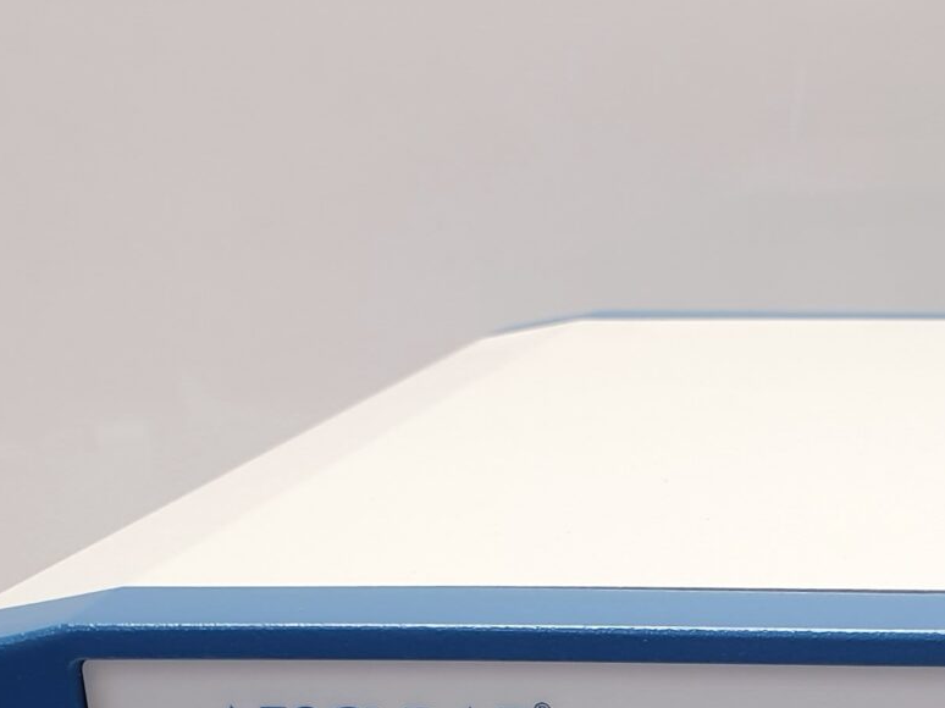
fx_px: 2347
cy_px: 944
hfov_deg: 21.3
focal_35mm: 86
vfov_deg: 16.2
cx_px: 1100
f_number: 2.4
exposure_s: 1/50
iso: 64
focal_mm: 4.3
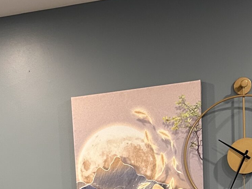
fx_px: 655
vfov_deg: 14.7
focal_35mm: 90
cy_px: 318
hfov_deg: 21.5
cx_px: 48
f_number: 1.5
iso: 200
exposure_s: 1/60
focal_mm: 5.7
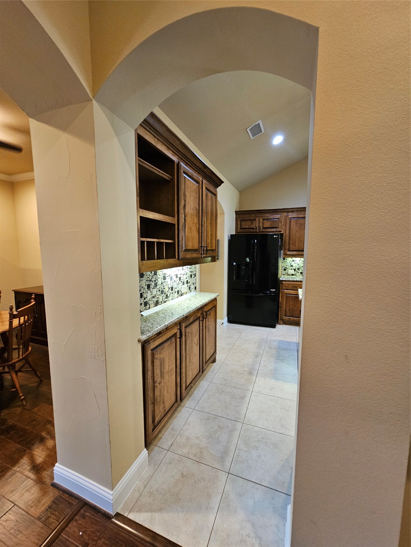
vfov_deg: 106.2
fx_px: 206
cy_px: 274
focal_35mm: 13
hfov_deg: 89.9
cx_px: 206
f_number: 2.2
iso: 320
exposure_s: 1/30
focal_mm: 2.2
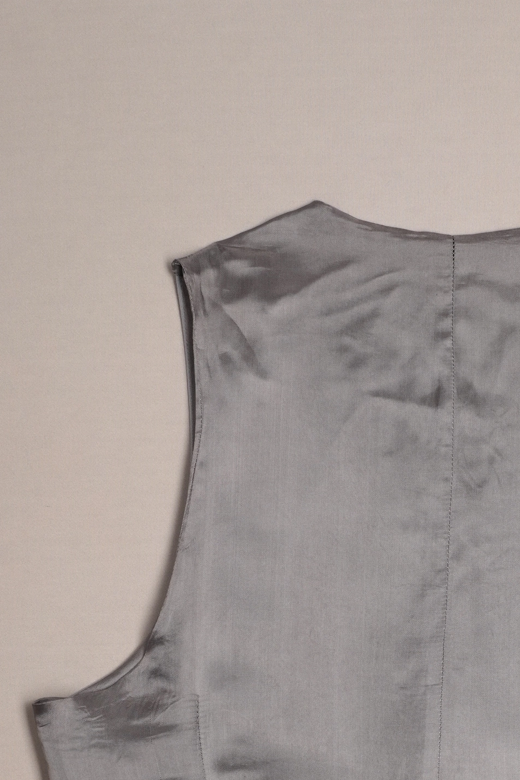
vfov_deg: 20.5
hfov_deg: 14.0
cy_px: 739
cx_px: 433
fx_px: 2102
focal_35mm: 97
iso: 400
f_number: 8
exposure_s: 1/40
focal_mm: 32
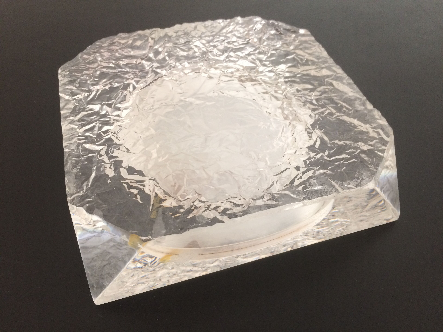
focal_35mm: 29
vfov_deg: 48.2
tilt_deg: -49.0
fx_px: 371
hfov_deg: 61.7
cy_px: 166
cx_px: 222
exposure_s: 1/33
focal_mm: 4.15
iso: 160
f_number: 2.2
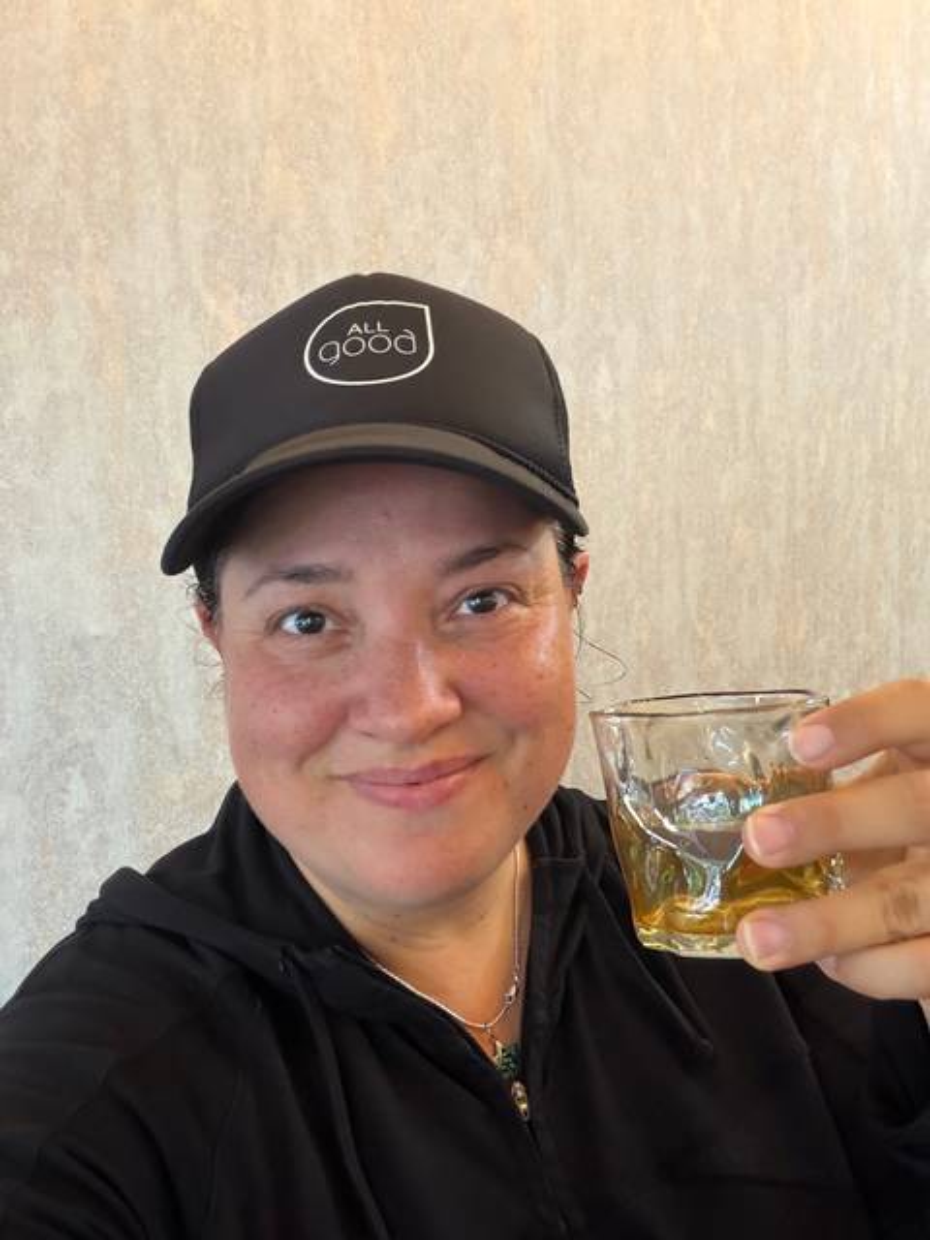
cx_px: 465
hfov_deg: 46.8
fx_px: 1075
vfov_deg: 60.0
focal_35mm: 30
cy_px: 620
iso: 320
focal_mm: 2.71
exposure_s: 1/25
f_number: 1.9
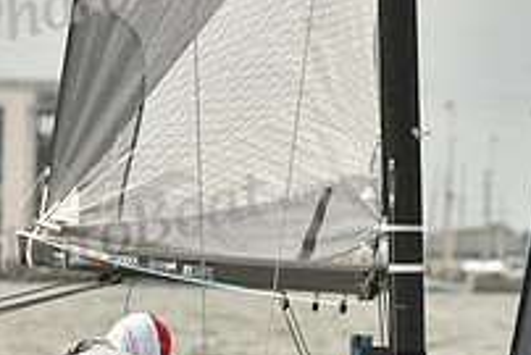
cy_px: 398
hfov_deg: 3.6
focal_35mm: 573
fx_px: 8458
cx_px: -168
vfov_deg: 2.4
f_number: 5.6
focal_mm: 200
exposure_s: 1/1600
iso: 320
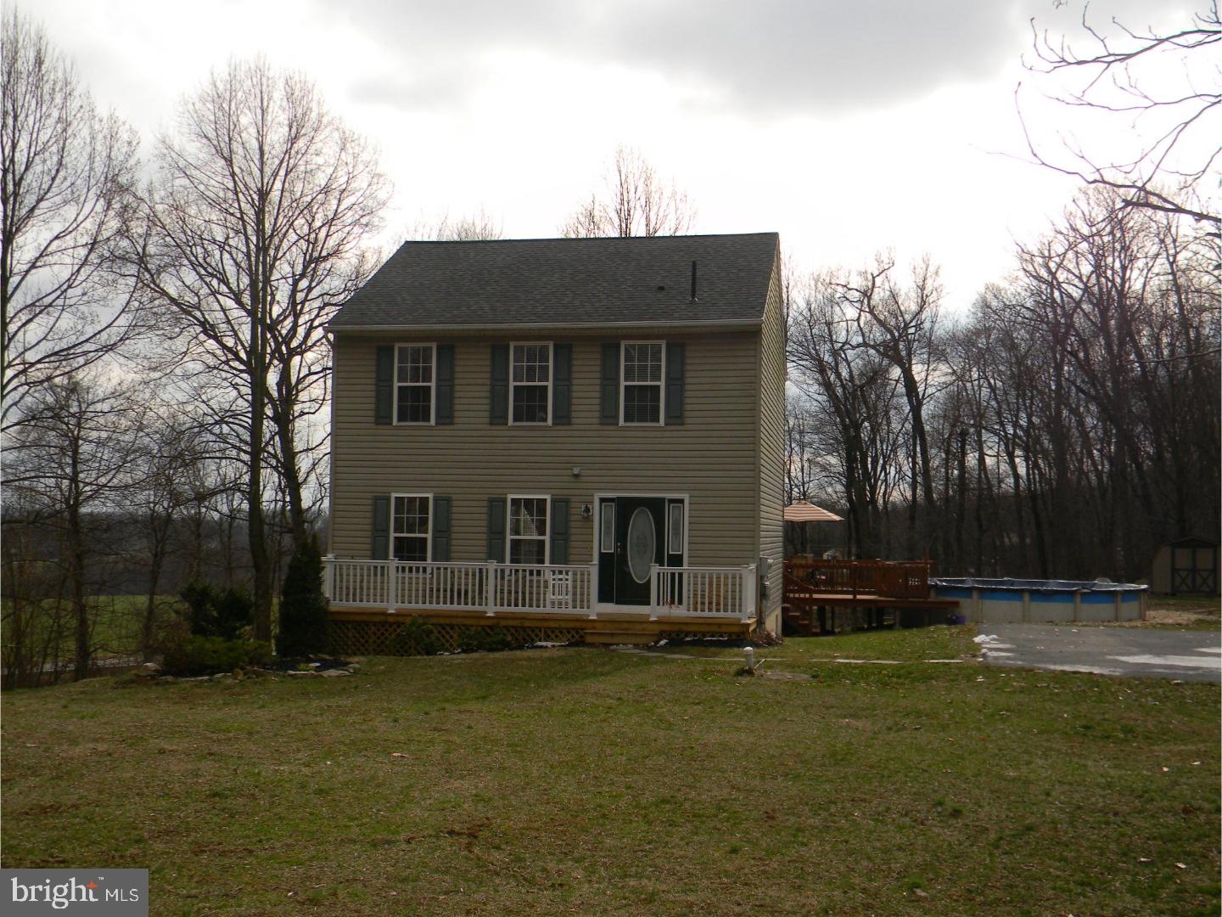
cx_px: 611
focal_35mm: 36
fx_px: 1271
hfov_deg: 51.4
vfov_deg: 39.7
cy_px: 458
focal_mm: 6.4
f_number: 3.7
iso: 112
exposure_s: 1/982
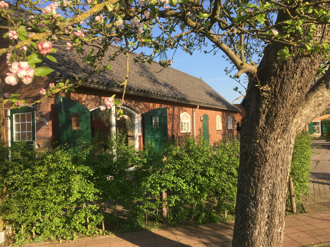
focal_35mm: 29
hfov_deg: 61.7
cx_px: 165
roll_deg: +1.9
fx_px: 276
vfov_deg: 48.2
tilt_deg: +1.5
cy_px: 124
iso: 25
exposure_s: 1/746
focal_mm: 4.15
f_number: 2.2
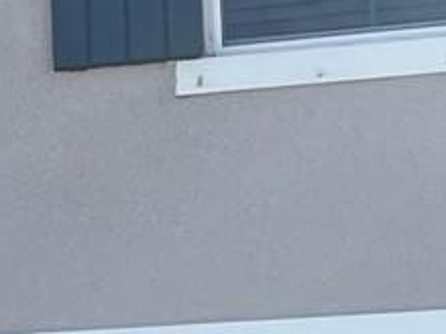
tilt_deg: +9.1
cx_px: -819
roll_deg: -0.9
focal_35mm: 190
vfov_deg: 7.6
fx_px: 2447
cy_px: 595
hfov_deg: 8.8
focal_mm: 4.2
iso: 32
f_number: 1.6
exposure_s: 1/1511
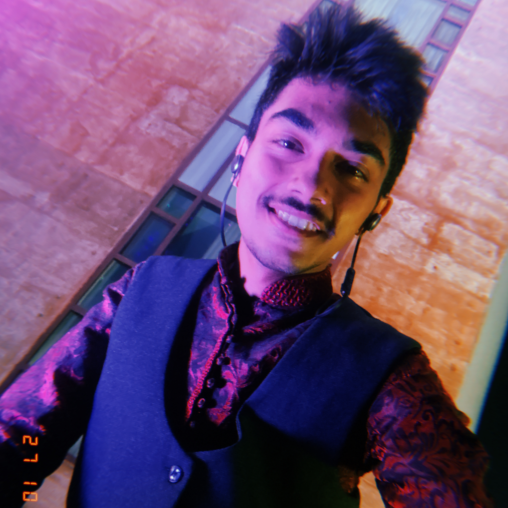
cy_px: 309
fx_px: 465
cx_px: 250
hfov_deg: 57.3
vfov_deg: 56.8
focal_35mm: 28
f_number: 2.2
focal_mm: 2.71
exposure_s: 1/14
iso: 1250
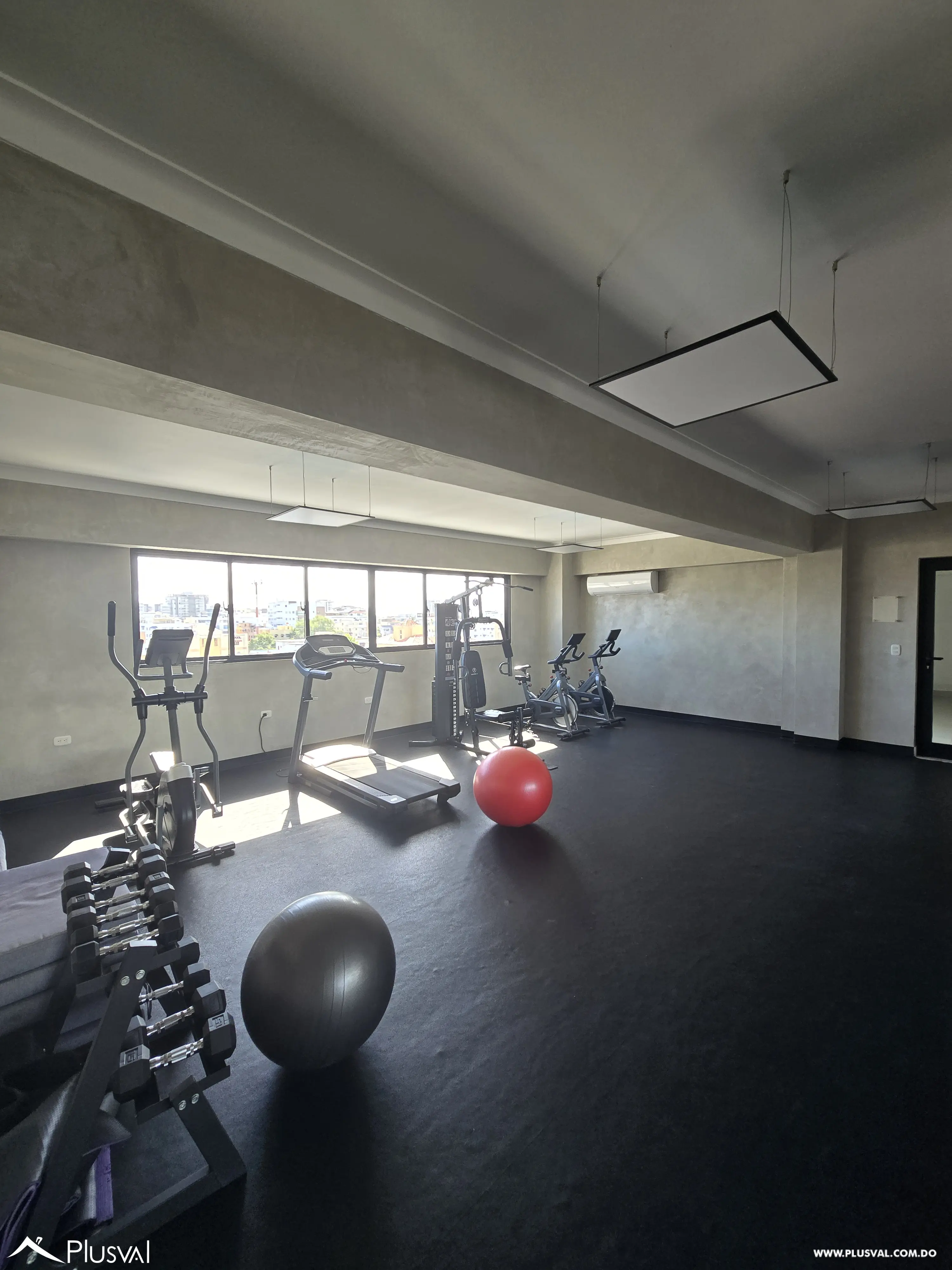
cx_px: 476
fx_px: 477
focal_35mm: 13
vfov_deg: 106.2
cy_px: 635
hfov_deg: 89.9
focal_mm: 2.2
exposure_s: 1/120
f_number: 2.2
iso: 50
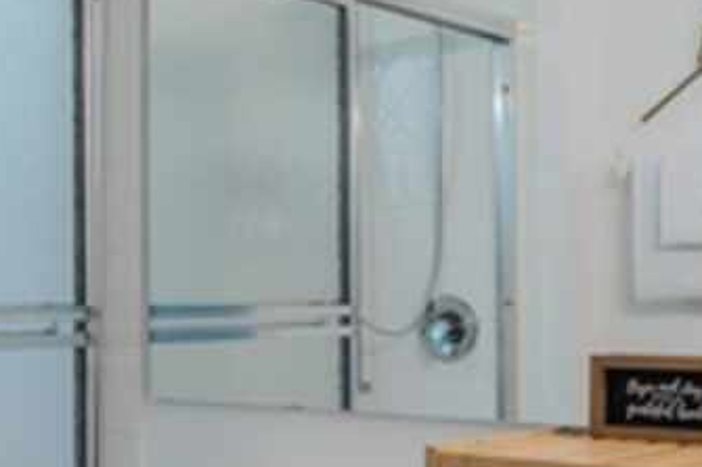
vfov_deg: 20.8
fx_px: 1267
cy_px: 310
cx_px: 224
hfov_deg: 30.7
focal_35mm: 65
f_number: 8
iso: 100
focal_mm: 17
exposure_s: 1/40
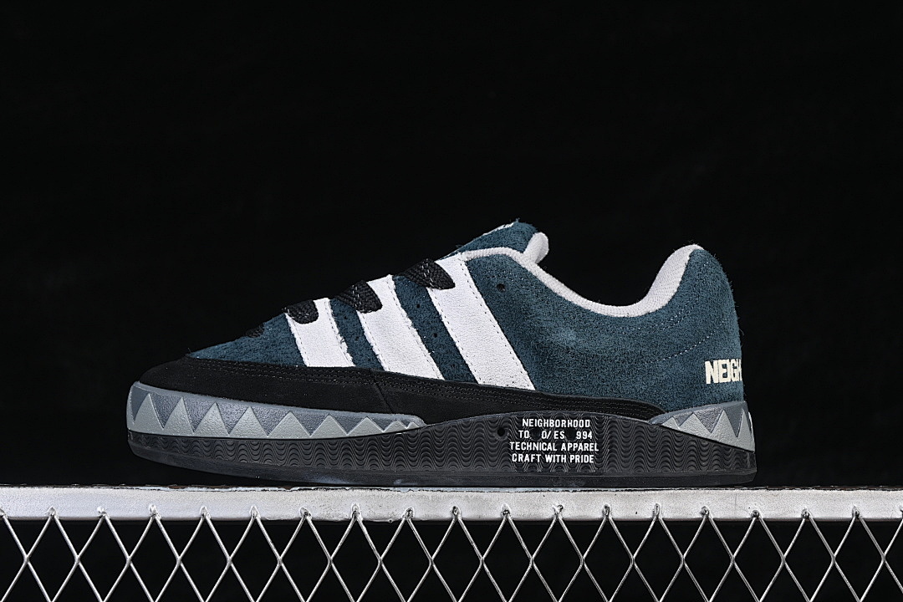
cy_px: 301
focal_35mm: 75
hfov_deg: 27.0
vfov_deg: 18.2
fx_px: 1881
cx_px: 452
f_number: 6.3
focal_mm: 50
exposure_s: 1/60
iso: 160
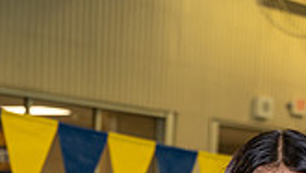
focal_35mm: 126
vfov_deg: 8.8
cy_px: 400
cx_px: 269
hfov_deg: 16.8
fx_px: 1023
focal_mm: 44
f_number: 4
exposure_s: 1/250
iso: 800
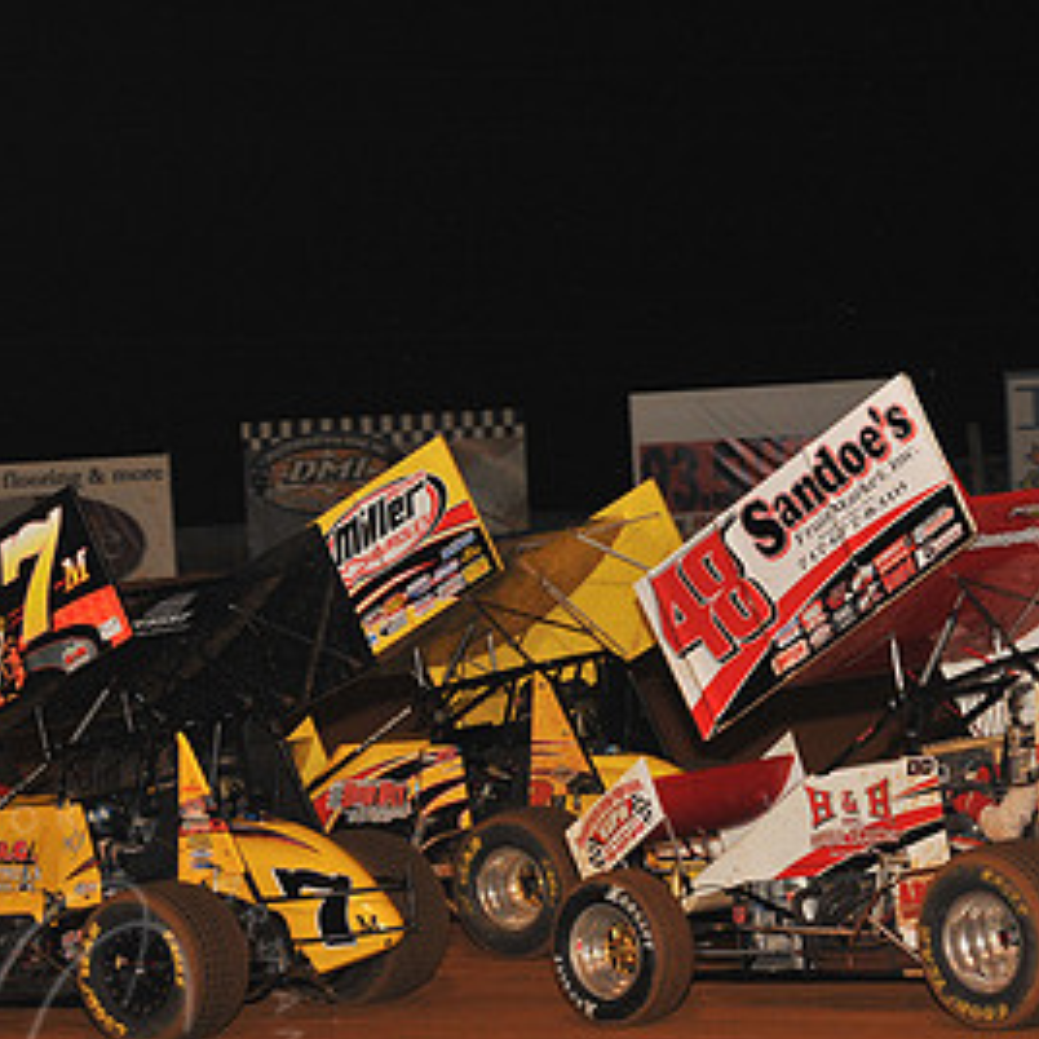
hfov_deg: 10.3
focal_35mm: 169
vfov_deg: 10.3
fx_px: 5739
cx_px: 66
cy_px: 677
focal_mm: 92
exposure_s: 1/320
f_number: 6.3
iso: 1000
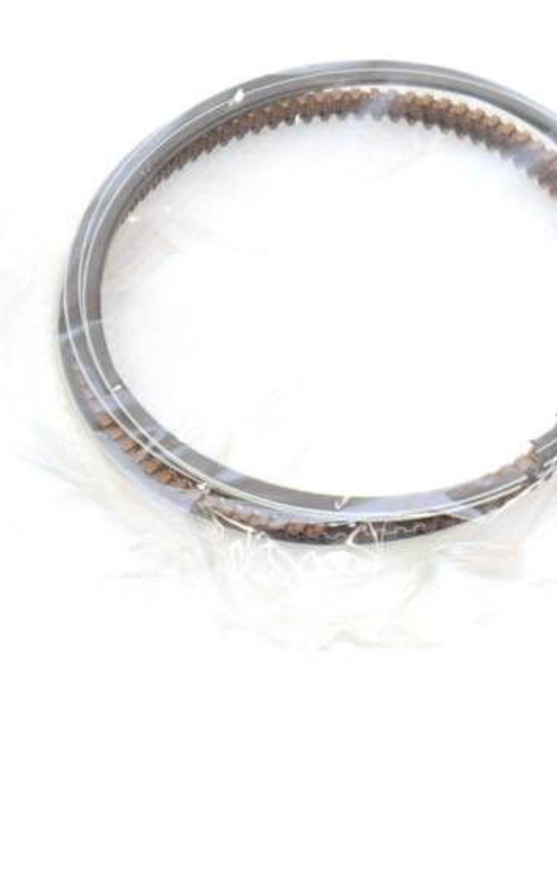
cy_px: 446
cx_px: 800
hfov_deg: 6.2
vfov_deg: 10.0
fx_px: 5072
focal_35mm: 209
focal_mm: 52
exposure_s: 1/160
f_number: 6.3
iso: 400
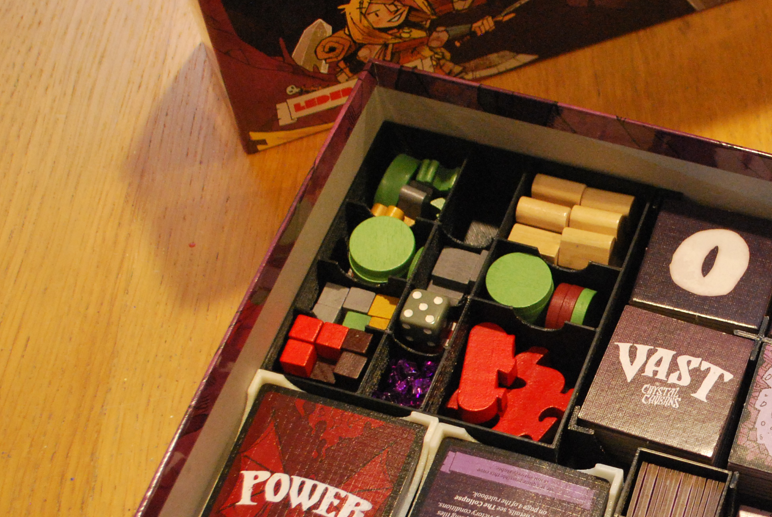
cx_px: 738
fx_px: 1846
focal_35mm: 86
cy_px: 346
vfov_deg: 15.9
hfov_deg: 22.8
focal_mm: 29
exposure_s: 1/30
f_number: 4.8
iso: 1250
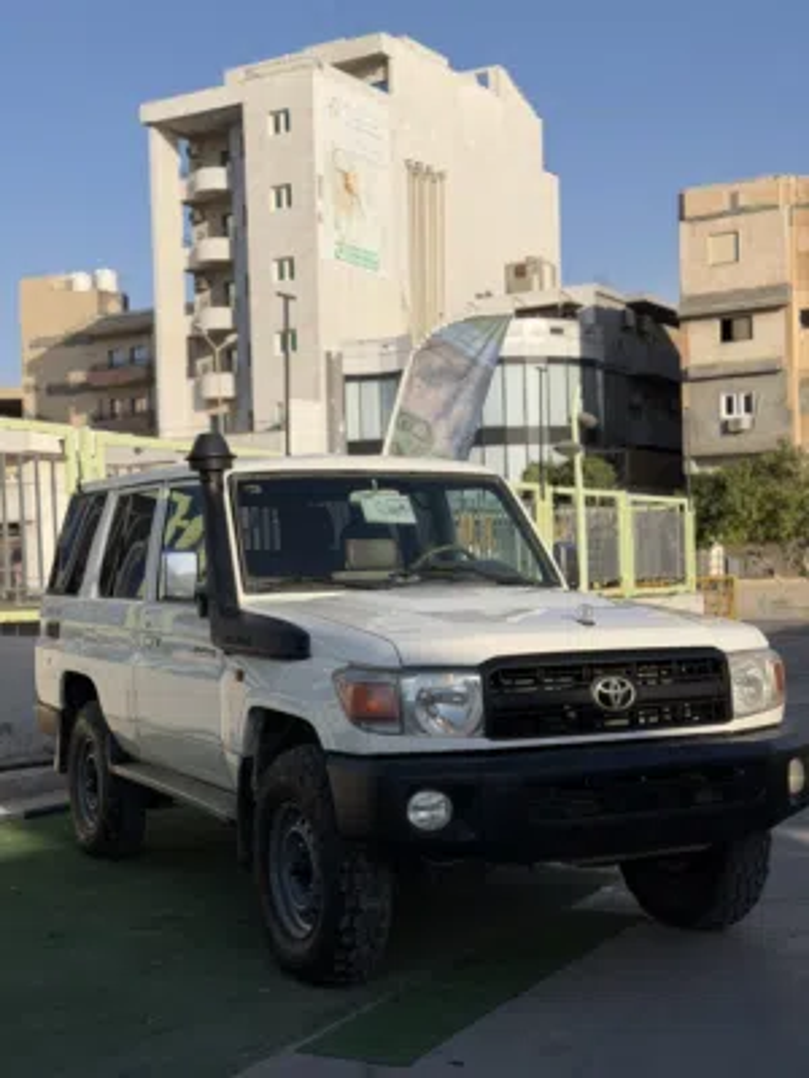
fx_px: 1496
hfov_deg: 30.3
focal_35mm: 48
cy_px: 539
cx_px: 404
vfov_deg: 39.7
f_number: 1.78
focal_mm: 6.76
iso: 64
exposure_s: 1/6536
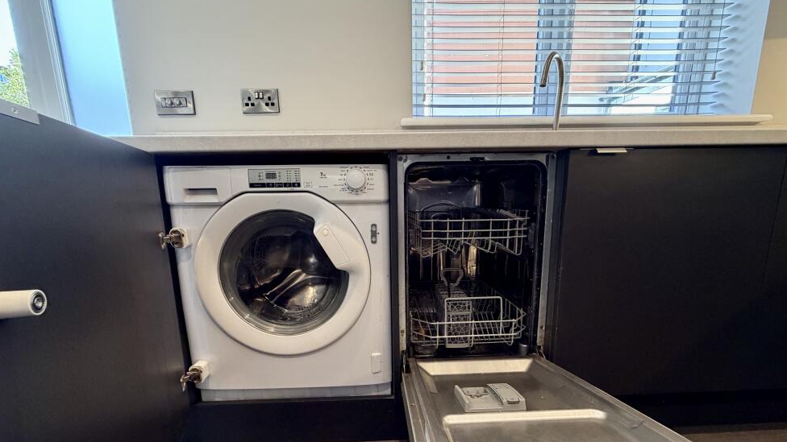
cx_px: 394
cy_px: 261
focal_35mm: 16
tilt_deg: -11.1
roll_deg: +1.5
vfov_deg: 66.6
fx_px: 334
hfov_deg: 99.4
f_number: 2.2
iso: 320
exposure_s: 1/90
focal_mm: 2.22
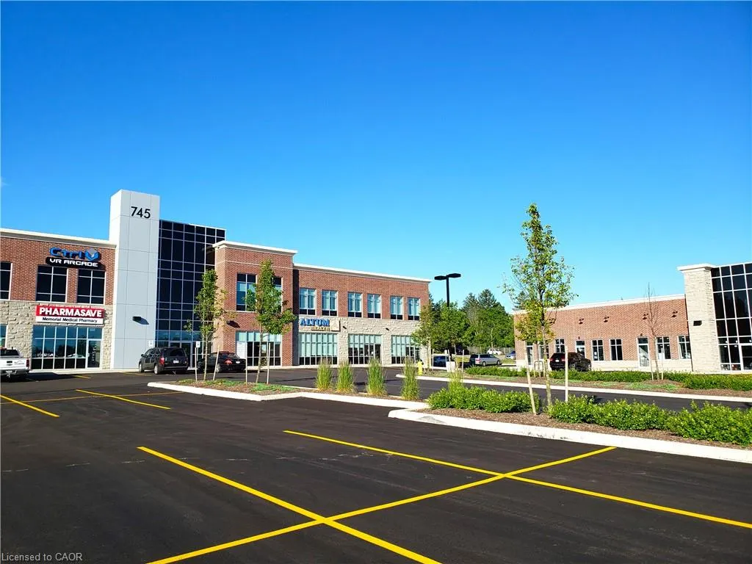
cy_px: 282
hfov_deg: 67.3
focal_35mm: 26
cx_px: 376
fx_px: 565
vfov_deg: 53.1
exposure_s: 1/1256
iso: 50
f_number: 2.4
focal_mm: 4.3
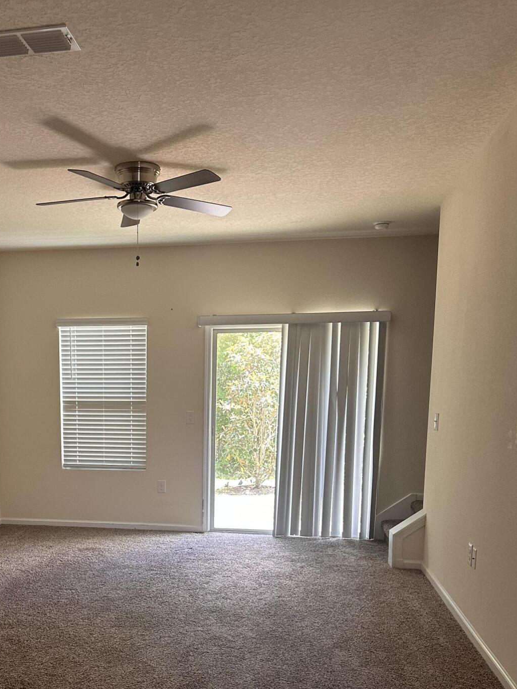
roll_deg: -2.0
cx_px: 153
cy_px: 493
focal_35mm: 35
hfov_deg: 40.0
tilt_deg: -6.4
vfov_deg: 51.0
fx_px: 697
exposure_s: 1/121
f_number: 1.78
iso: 200
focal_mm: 6.86
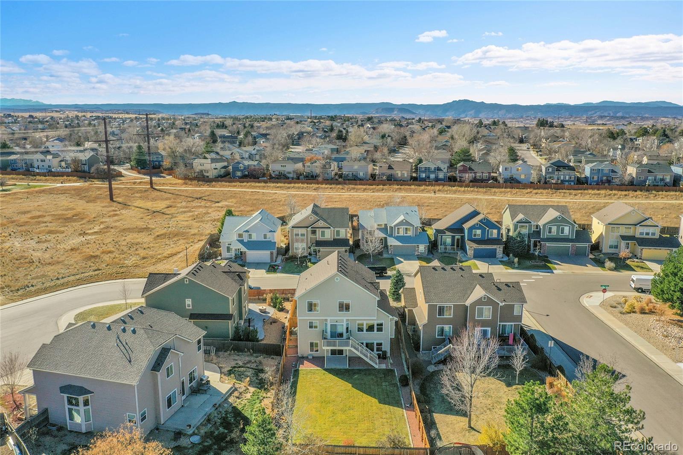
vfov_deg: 46.4
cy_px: 228
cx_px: 342
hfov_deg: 65.5
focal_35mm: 28
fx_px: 531
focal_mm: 10.26
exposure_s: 1/500
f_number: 6.3
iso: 100
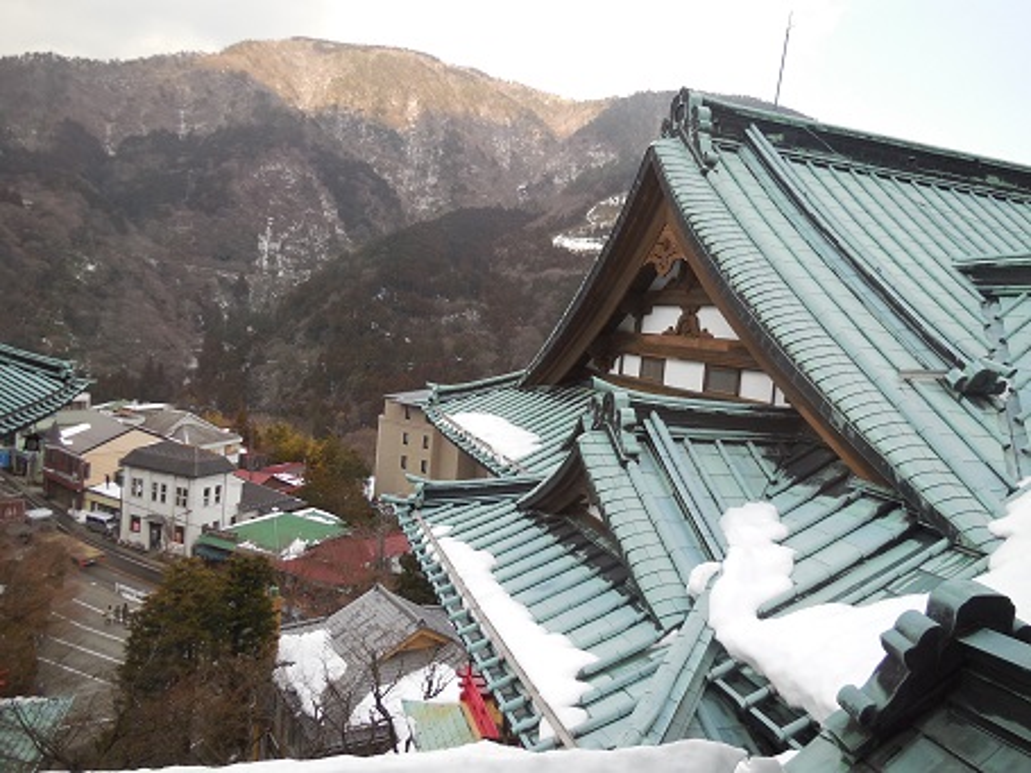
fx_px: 744
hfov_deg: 69.4
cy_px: 386
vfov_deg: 54.9
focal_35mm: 25
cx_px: 516
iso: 125
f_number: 3.1
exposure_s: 1/320
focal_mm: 4.5
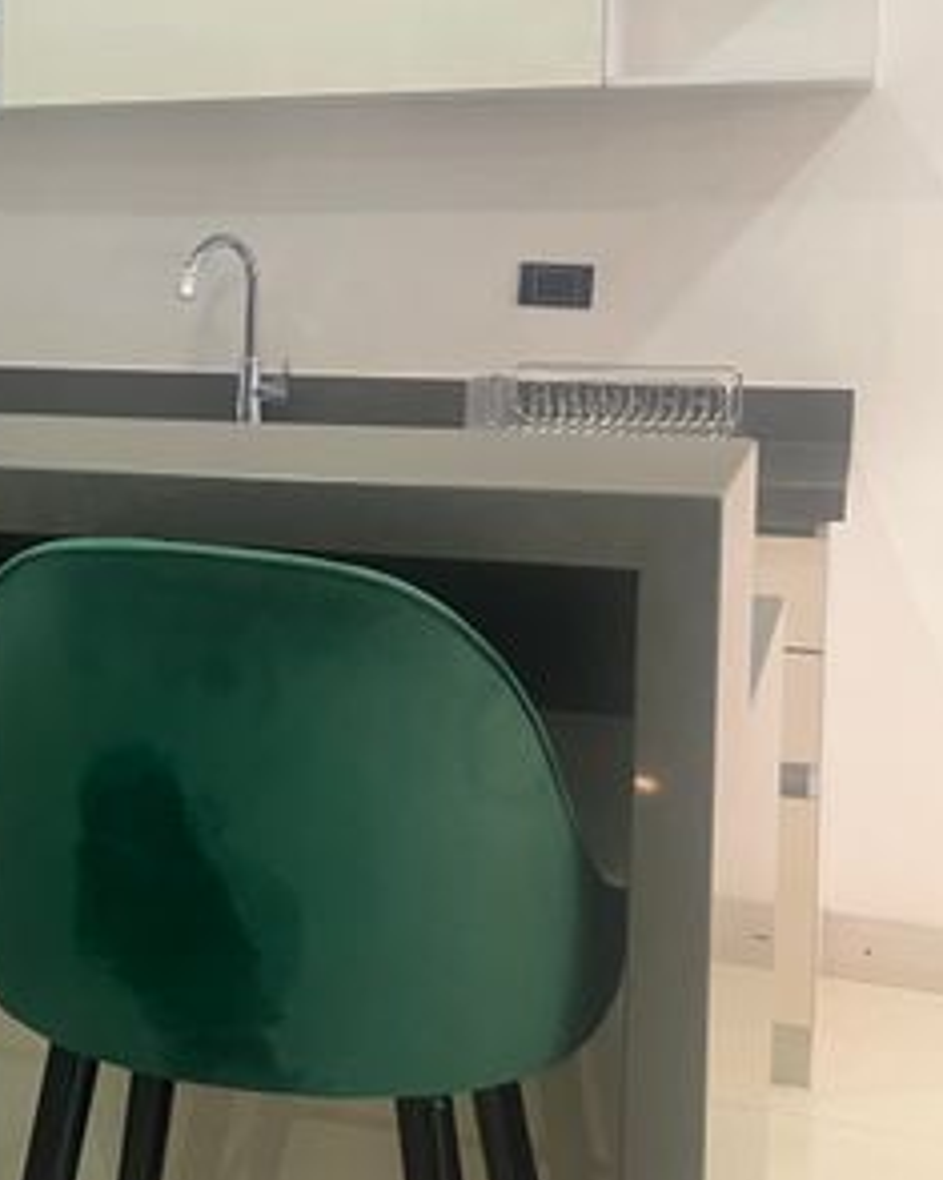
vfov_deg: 30.4
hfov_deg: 21.8
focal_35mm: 62
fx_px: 2164
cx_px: -327
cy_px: 450
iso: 125
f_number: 1.8
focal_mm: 3.99
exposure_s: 1/60
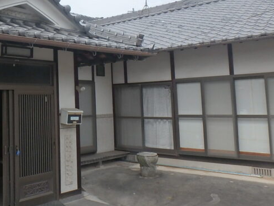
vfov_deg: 32.6
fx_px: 348
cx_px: 34
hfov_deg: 40.1
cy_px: 67
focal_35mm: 44
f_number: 6
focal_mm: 3.7
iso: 125
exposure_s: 1/500
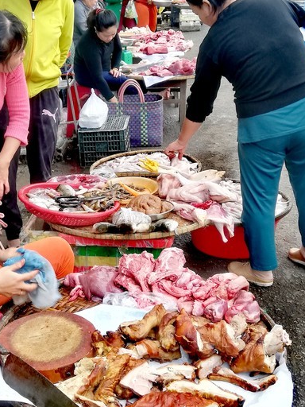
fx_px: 587
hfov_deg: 28.8
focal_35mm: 50
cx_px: 93
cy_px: 215
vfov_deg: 38.2
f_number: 2.2
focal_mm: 3.81
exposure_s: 1/50
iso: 80
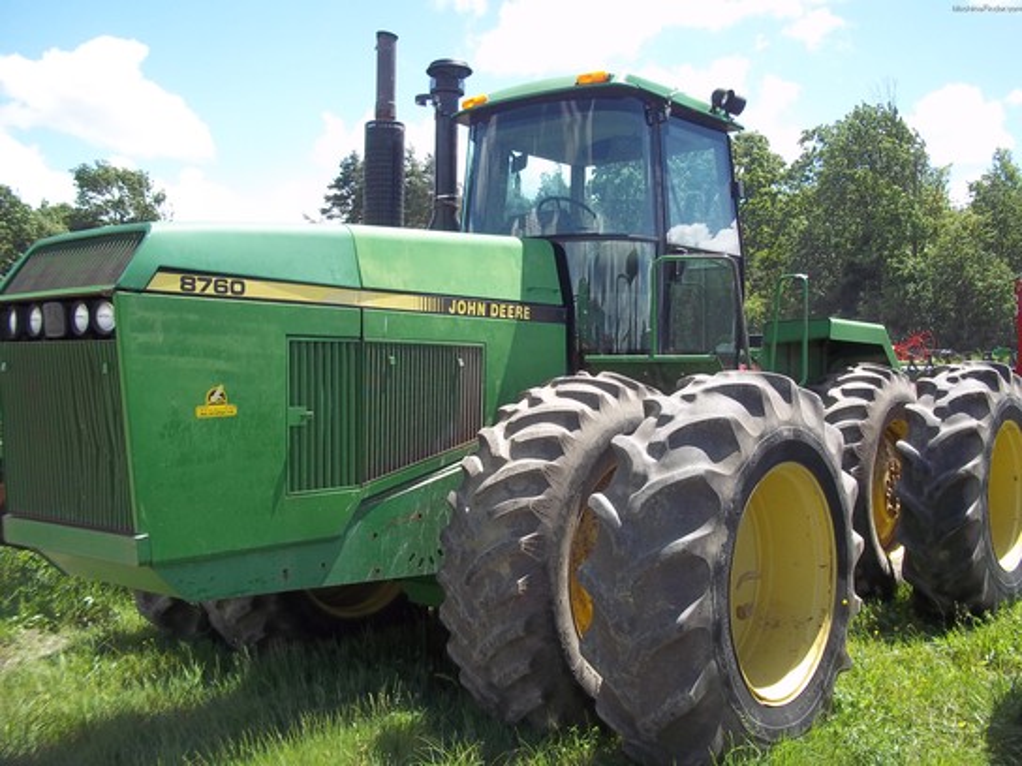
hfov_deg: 51.4
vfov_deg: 39.7
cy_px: 383
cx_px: 511
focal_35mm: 36
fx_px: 1063
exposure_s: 1/500
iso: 80
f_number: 3.1
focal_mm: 6.5
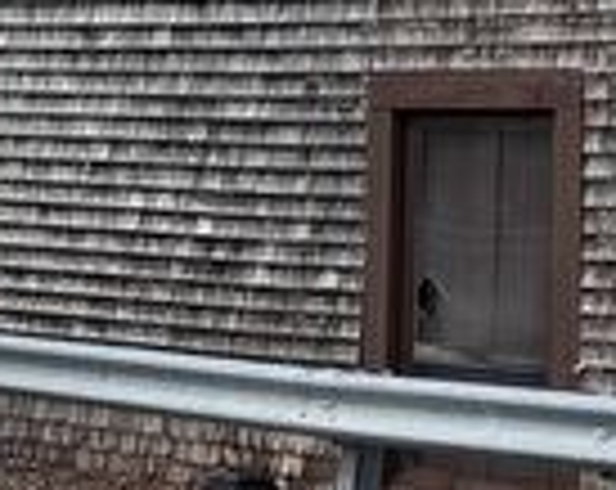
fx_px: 2492
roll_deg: +0.4
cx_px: 1097
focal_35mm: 137
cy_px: -103
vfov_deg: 11.0
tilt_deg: +3.2
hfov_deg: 12.8
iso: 80
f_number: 1.78
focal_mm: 6.76
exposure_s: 1/5714
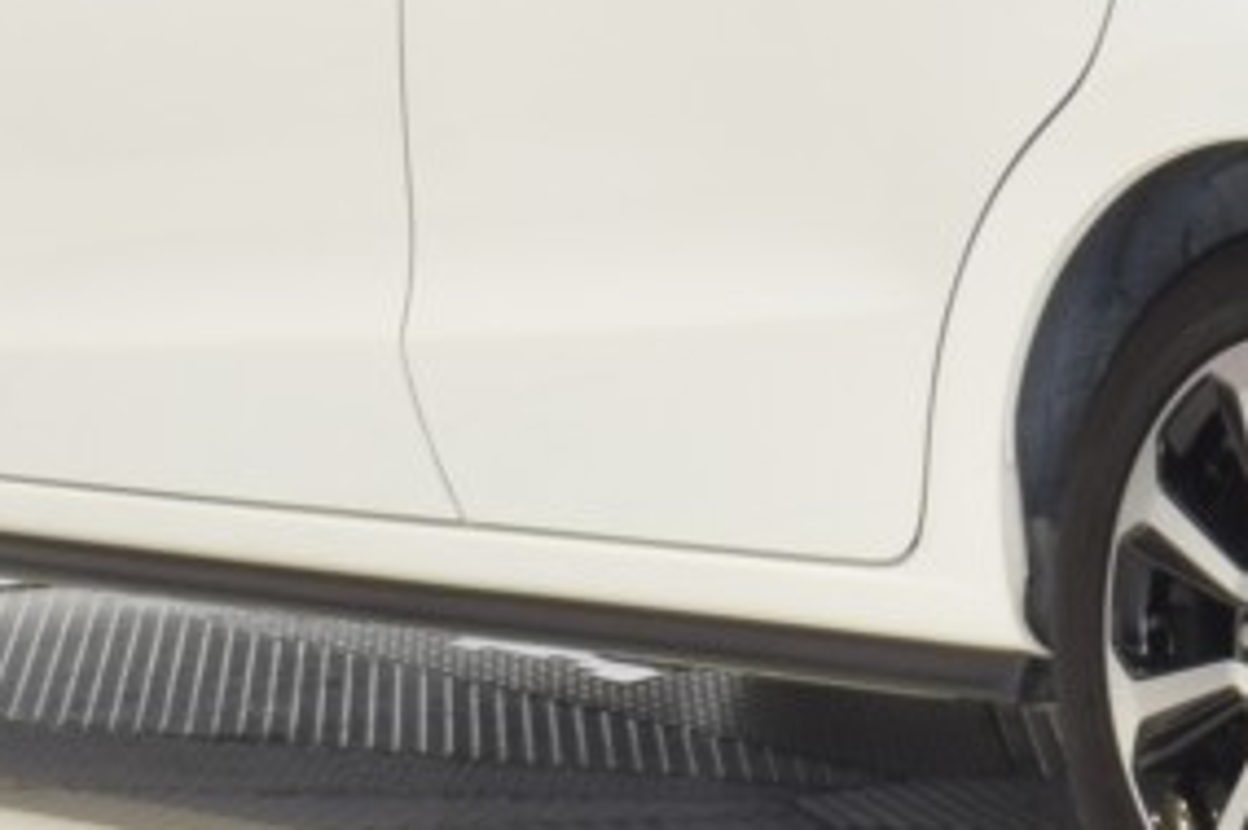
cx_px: 927
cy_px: -255
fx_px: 9874
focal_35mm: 285
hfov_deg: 7.2
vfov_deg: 4.8
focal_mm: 36
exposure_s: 1.3
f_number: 22
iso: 100
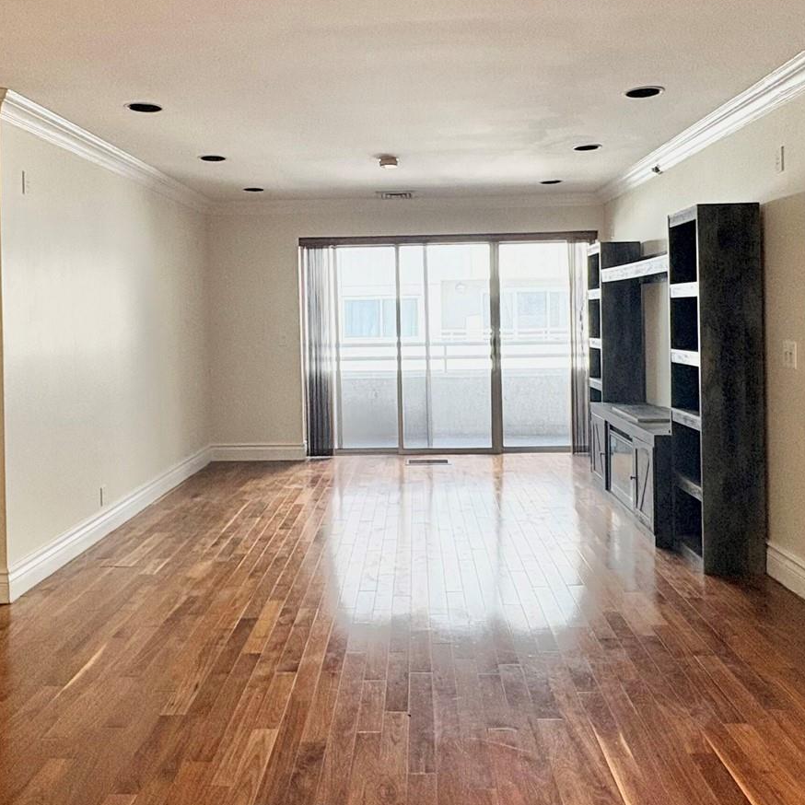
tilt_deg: -0.1
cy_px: 325
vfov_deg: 55.2
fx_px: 763
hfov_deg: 55.6
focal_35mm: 29
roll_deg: +2.7
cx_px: 381
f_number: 2.2
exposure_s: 1/127
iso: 125
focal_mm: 2.22
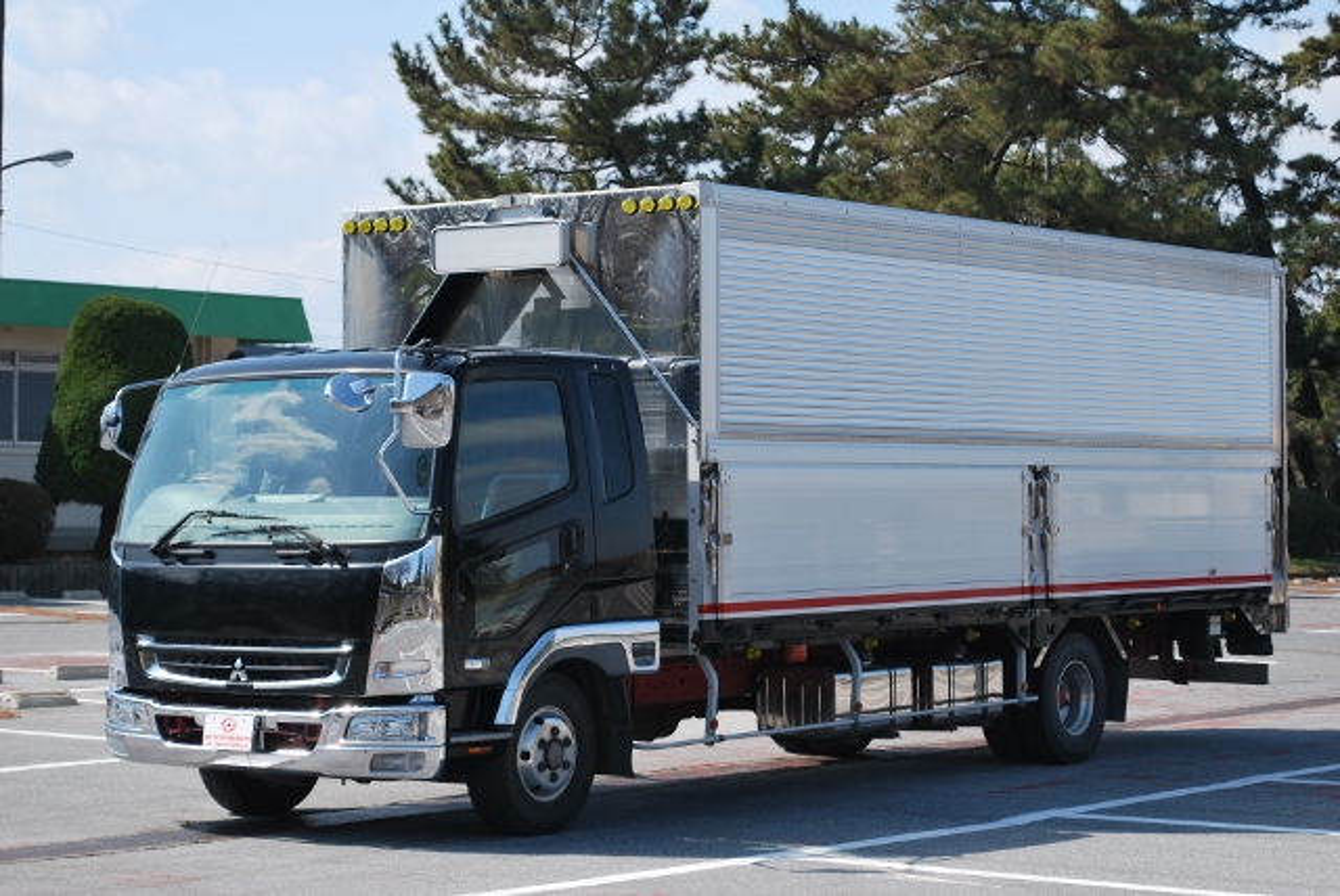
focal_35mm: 82
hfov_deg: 24.6
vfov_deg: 16.6
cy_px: 448
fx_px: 3074
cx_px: 670
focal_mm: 55
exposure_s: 1/250
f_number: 8
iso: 100
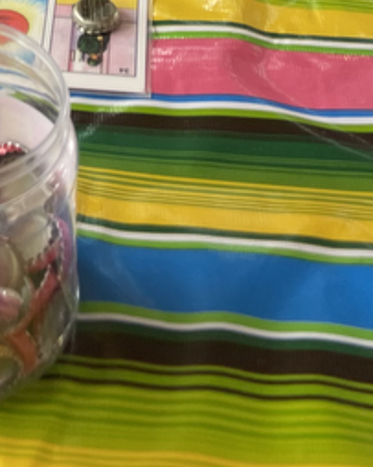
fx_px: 1491
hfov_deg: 14.0
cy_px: -506
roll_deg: +5.9
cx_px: -17
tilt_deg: -13.3
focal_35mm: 108
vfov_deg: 14.4
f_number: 1.6
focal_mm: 4.2
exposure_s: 1/121
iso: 40
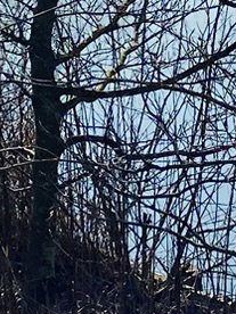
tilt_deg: -4.4
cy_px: -129
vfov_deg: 10.0
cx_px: 202
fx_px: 1754
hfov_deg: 7.7
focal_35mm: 193
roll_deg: +2.8
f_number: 1.8
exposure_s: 1/8197
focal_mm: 4.25
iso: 32
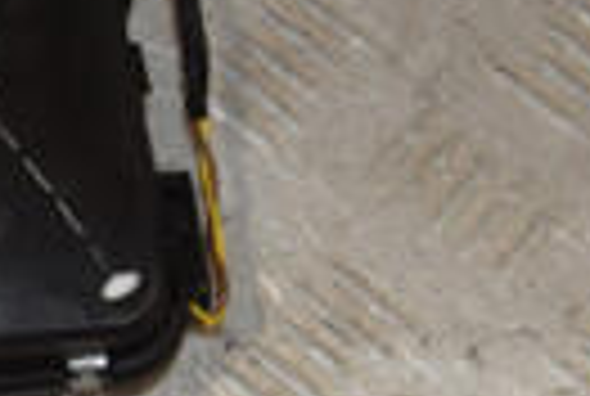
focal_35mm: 171
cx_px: -405
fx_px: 2814
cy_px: -72
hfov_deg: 11.3
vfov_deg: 8.0
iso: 800
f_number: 9
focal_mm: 25
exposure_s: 1/200
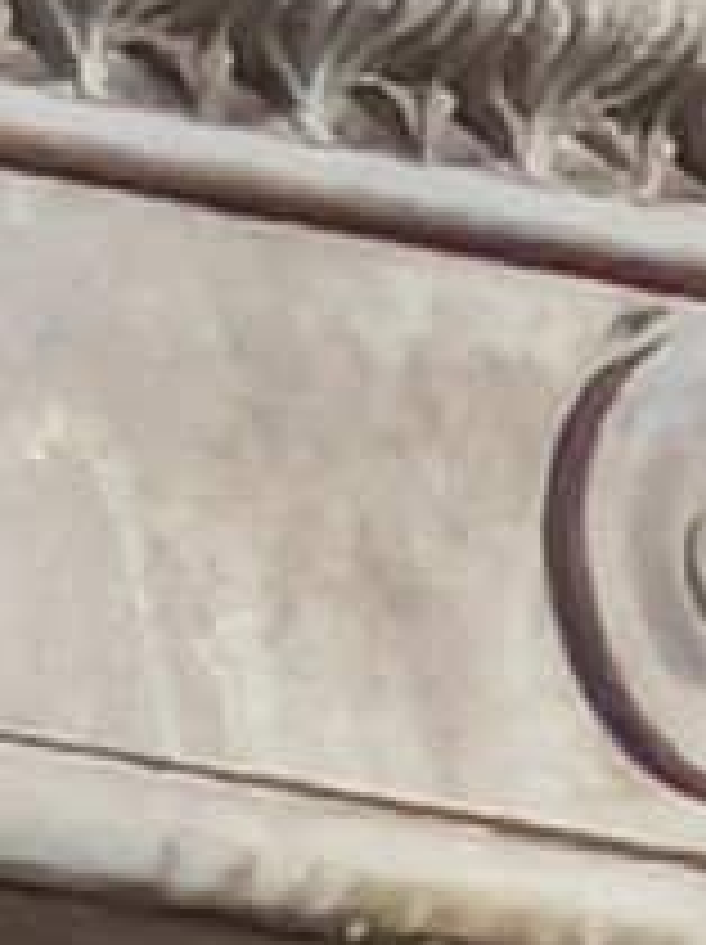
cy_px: -2493
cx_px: -432
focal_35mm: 1907
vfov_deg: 1.0
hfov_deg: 0.8
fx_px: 51964
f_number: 2.4
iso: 50
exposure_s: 1/610
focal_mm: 6.38
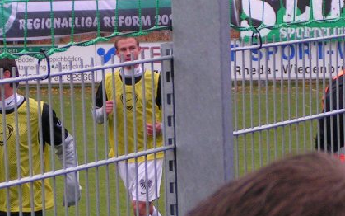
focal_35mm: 241
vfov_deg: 5.4
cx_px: 95
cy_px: 58
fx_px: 2266
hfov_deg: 8.7
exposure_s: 1/160
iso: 160
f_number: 3.5
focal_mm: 18.2
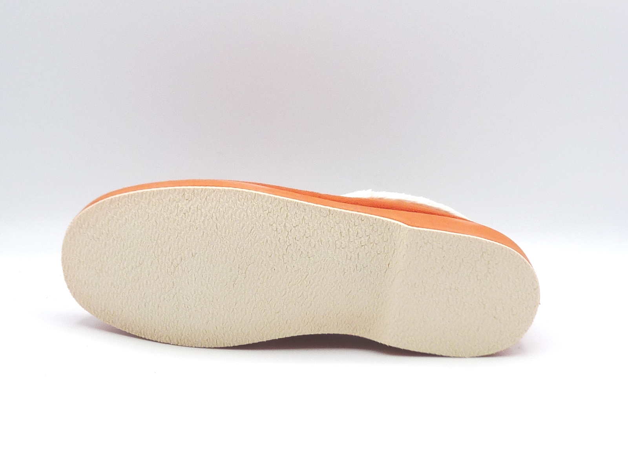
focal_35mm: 48
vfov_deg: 30.3
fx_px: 871
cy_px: 236
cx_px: 314
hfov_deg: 39.7
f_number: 5
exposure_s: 1/200
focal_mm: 4.8
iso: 100
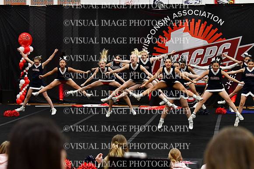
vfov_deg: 13.0
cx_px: 127
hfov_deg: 19.5
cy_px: 84
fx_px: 741
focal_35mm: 105
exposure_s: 1/500
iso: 4000
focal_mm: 70
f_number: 4
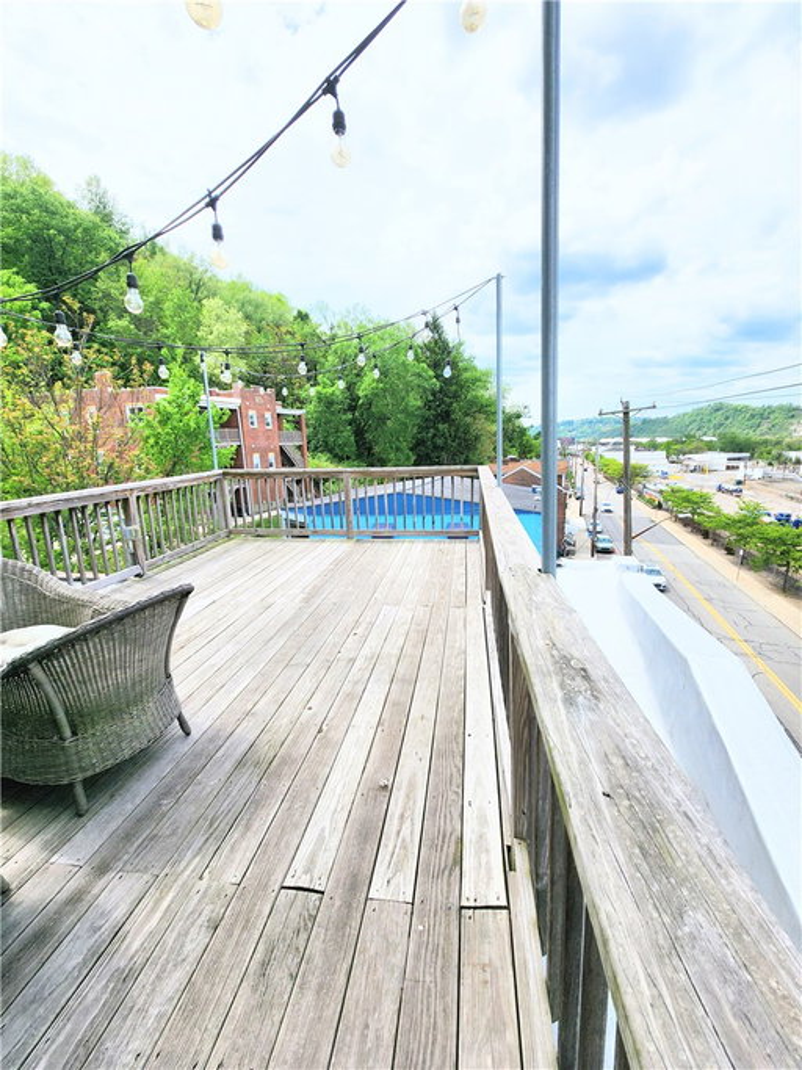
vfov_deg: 106.2
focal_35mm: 13
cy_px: 535
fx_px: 402
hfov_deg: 89.9
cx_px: 401
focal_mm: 2.2
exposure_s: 1/3246
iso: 50
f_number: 2.2
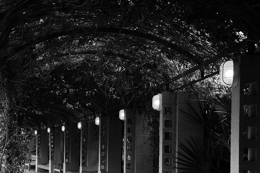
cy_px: 142
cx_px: 45
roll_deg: -0.5
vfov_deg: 22.3
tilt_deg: +0.2
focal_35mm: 60
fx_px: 433
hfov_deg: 32.3
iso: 50
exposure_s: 1/120
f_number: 2.2
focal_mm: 4.15
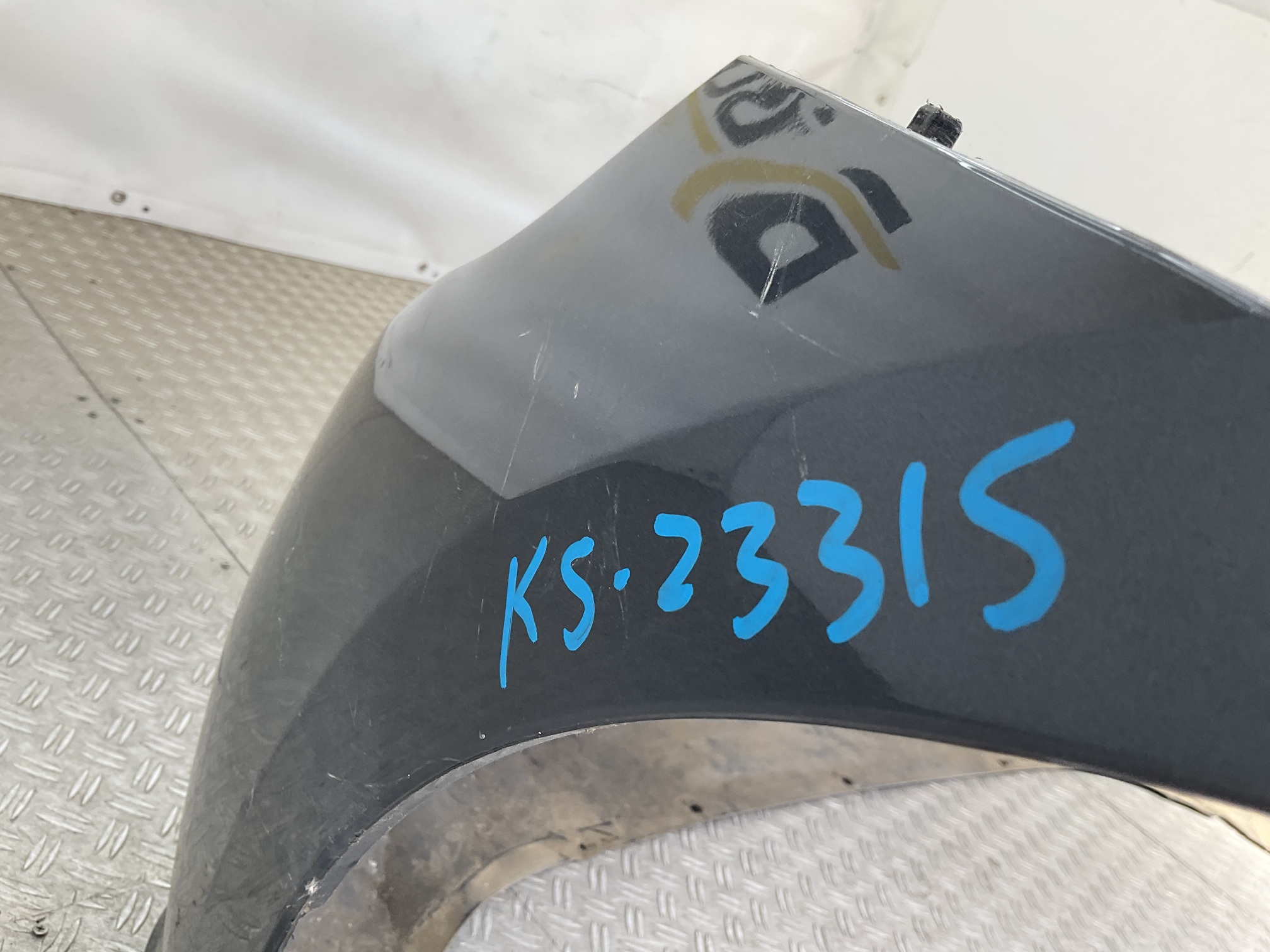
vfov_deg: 48.2
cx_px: 635
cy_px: 476
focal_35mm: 29
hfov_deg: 61.7
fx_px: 1064
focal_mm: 3
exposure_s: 1/101
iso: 16
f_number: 1.8
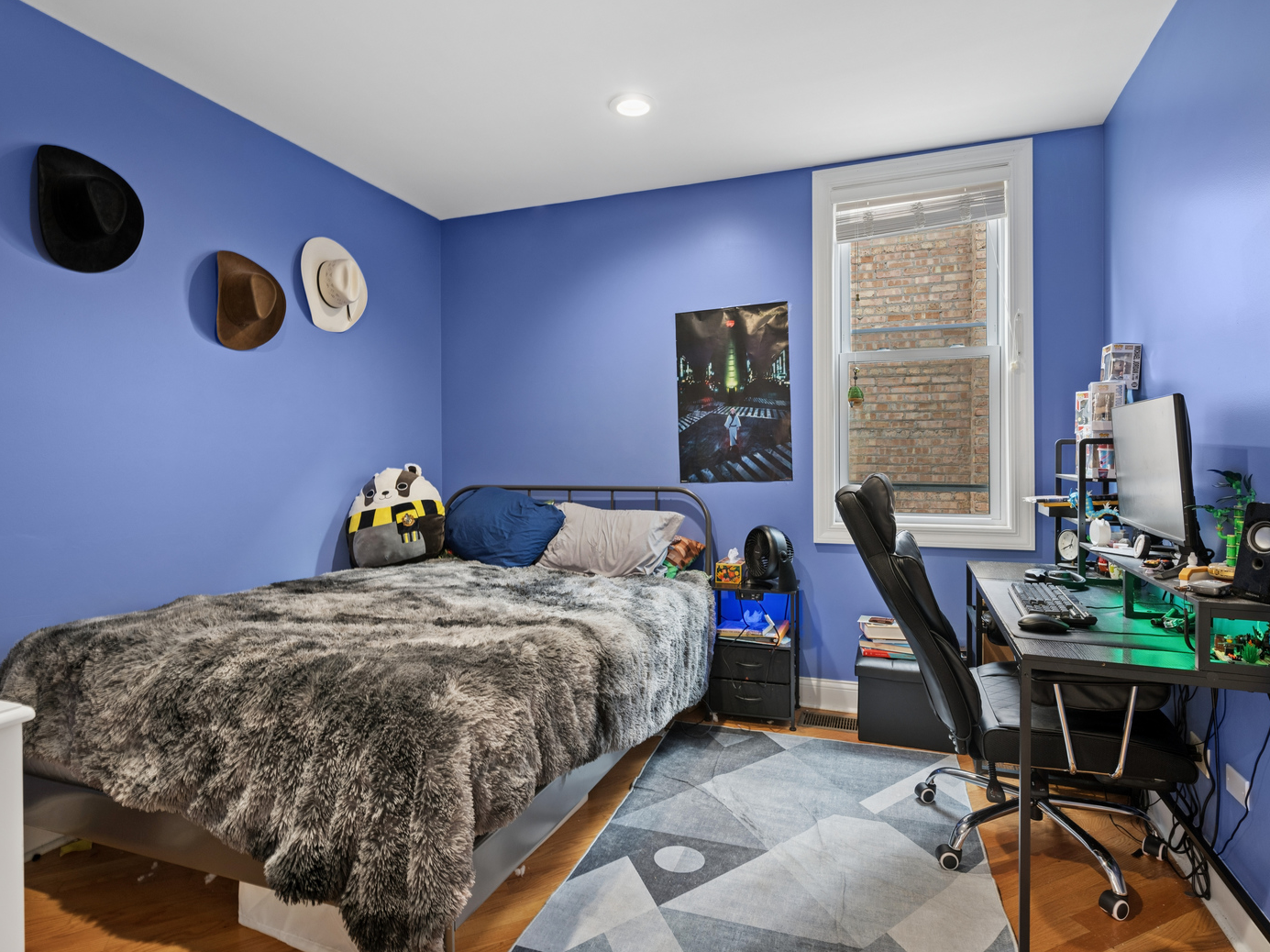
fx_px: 660
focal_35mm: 18
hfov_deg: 87.8
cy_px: 462
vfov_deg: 71.6
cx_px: 651
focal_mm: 16
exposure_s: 1/4
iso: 400
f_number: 8
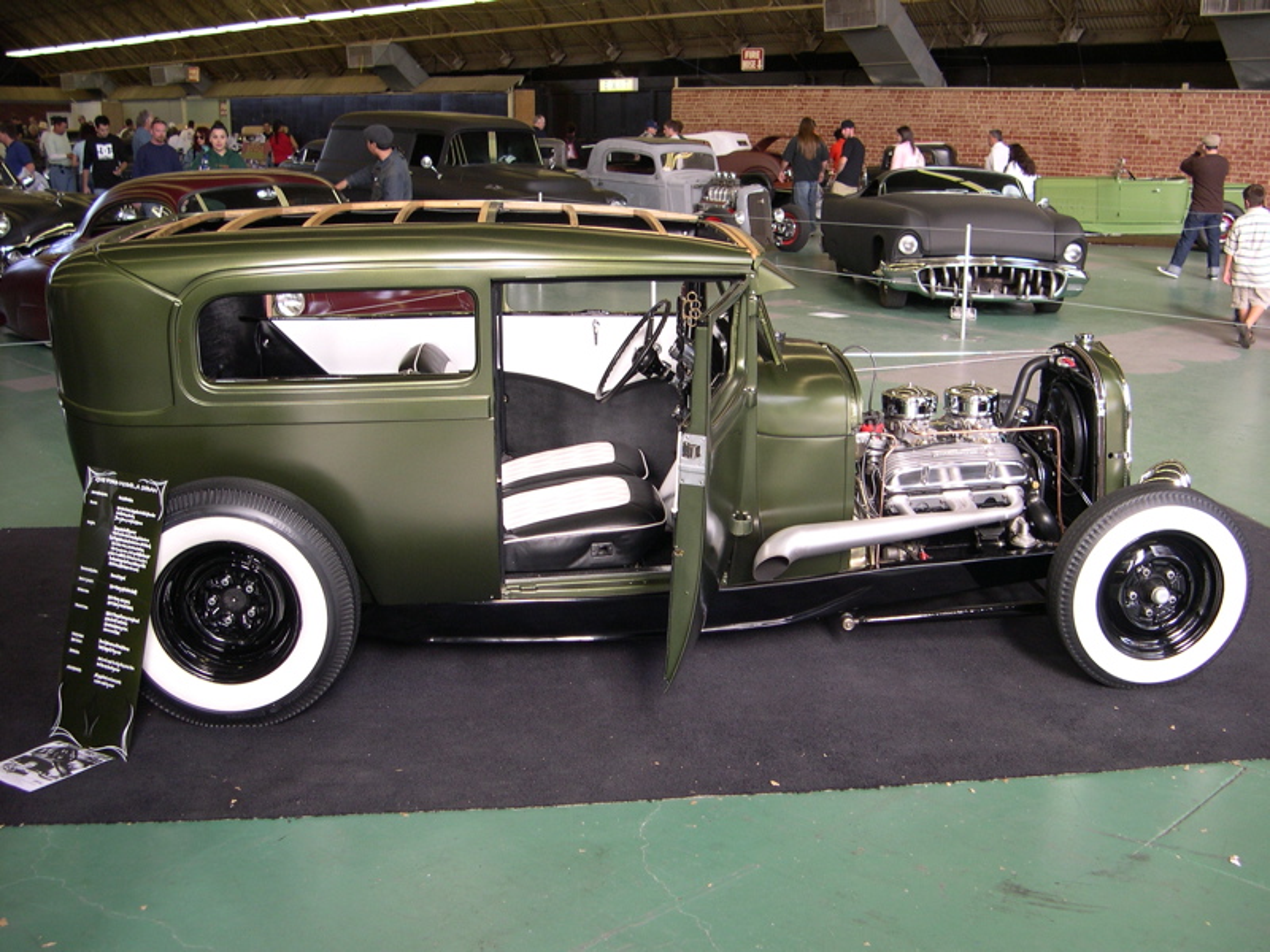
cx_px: 635
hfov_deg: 49.0
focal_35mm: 38
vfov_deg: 37.7
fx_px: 1394
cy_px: 476
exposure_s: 1/55.1
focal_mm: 8
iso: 100
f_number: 2.8
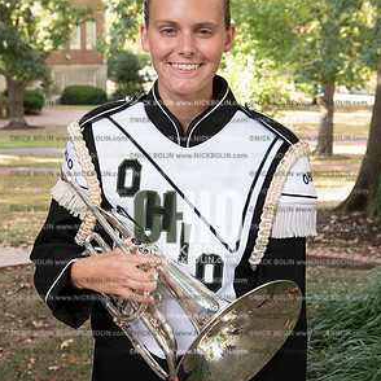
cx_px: 188
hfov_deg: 26.5
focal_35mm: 65
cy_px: 227
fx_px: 809
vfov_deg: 26.4
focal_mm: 50
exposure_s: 1/100
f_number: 8
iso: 800
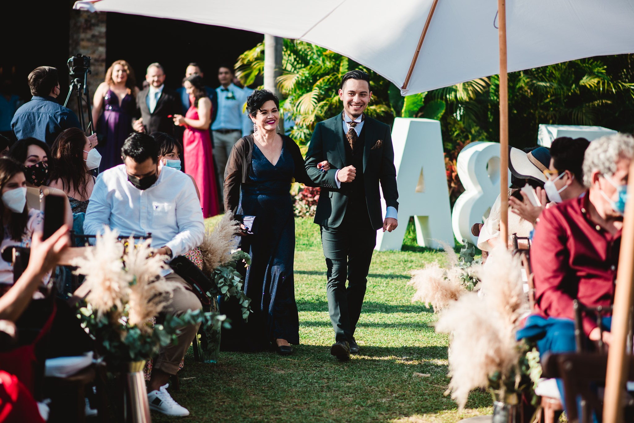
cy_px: 212
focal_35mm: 85
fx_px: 1497
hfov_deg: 23.9
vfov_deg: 16.1
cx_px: 317
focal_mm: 85
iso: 80
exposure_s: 1/1600
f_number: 2.5
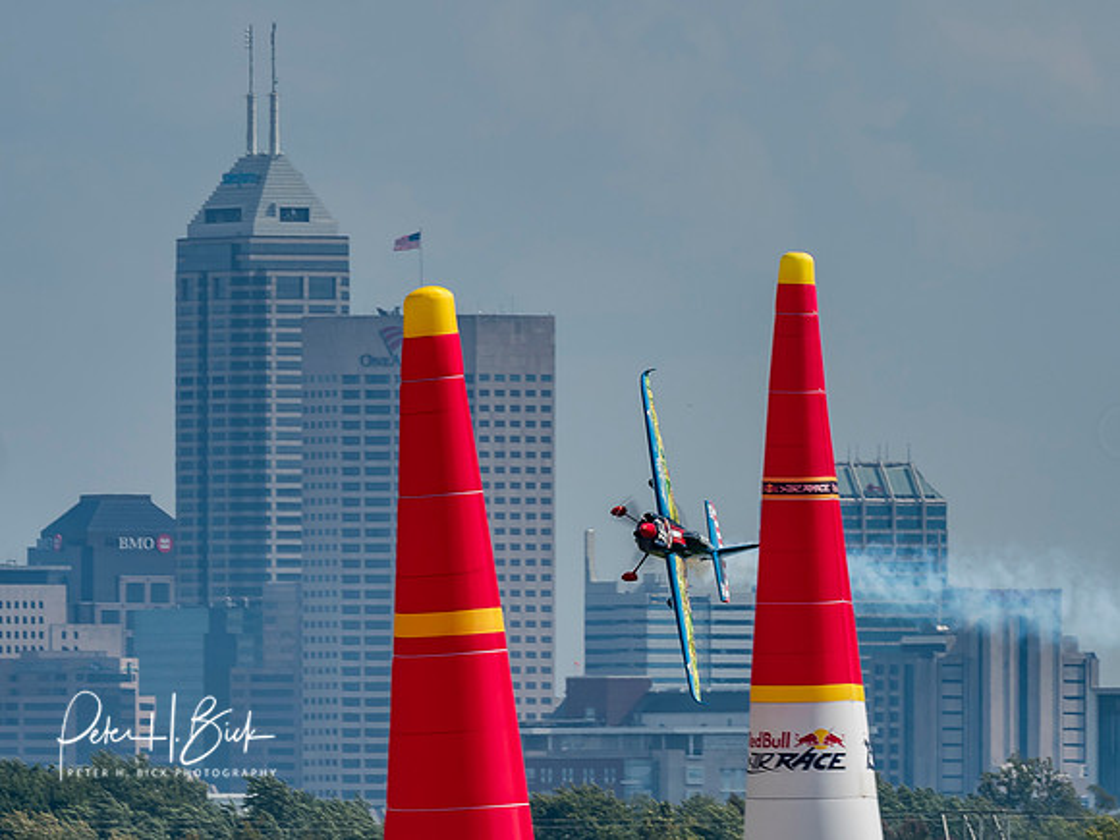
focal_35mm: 886
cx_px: 665
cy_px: 521
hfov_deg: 2.2
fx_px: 28651
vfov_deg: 1.7
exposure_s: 1/400
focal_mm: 300
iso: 200
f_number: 9
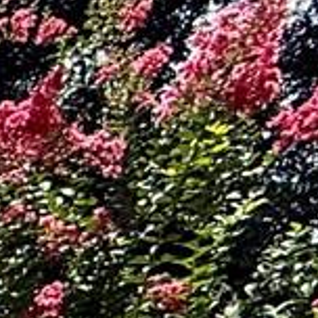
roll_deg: -1.2
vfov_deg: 10.9
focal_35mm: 130
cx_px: -994
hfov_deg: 7.8
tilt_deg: -5.7
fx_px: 1351
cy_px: 818
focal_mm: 2.22
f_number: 2.2
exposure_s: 1/1211
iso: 50
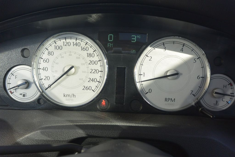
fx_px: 189
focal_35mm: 29
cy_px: 78
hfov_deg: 63.7
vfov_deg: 45.0
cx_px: 118
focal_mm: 11
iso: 200
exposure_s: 1/200
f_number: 3.5
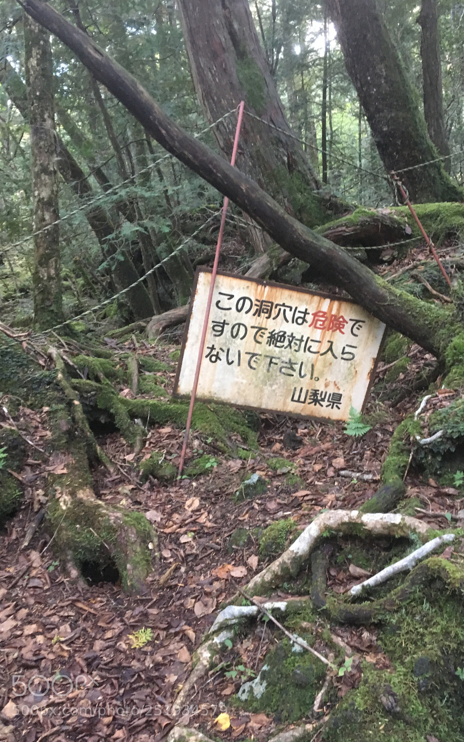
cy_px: 373
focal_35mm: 31
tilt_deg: -8.3
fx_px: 627
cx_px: 263
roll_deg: +5.1
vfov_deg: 61.2
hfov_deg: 40.5
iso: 200
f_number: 2.2
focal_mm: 4.15
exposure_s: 1/15
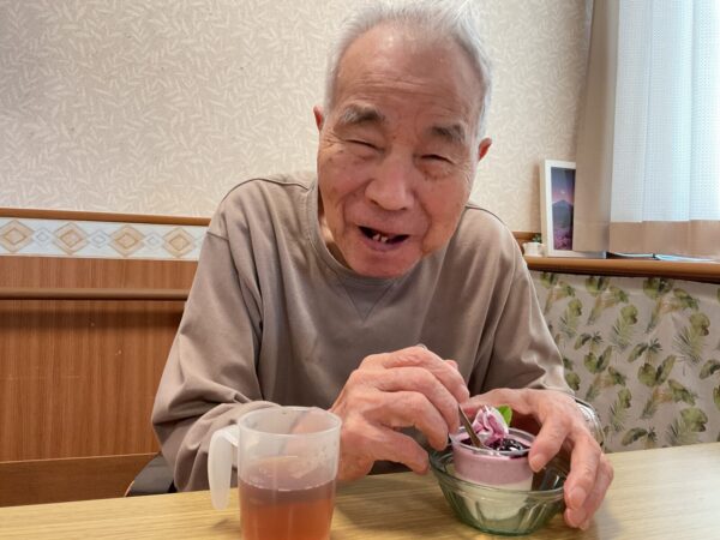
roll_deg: -0.4
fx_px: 603
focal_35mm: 29
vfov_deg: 48.2
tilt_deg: -2.5
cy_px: 270
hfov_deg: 61.7
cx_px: 360
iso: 125
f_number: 1.8
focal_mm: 3
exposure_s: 1/60
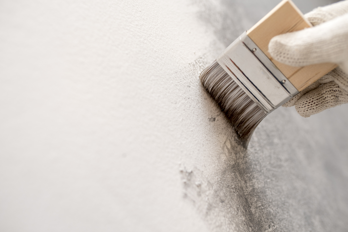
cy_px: 116
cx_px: 174
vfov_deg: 37.9
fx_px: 338
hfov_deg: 54.4
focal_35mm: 35
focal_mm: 35
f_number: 2.8
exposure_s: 1/100
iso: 200
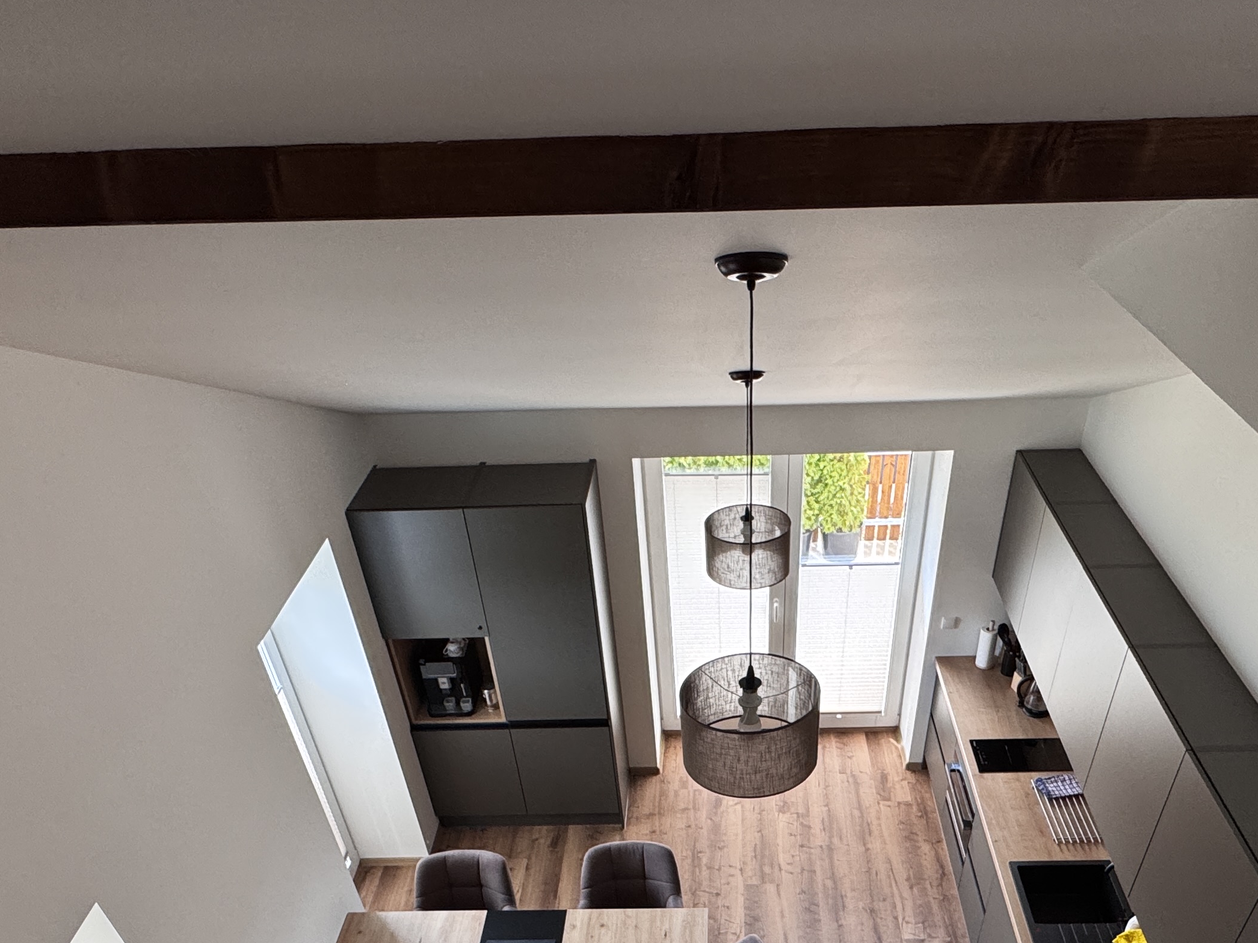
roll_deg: +2.3
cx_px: 710
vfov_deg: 46.2
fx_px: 981
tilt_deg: -43.6
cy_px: 854
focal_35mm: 27
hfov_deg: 65.1
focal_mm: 2.22
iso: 200
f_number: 2.2
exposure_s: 1/99
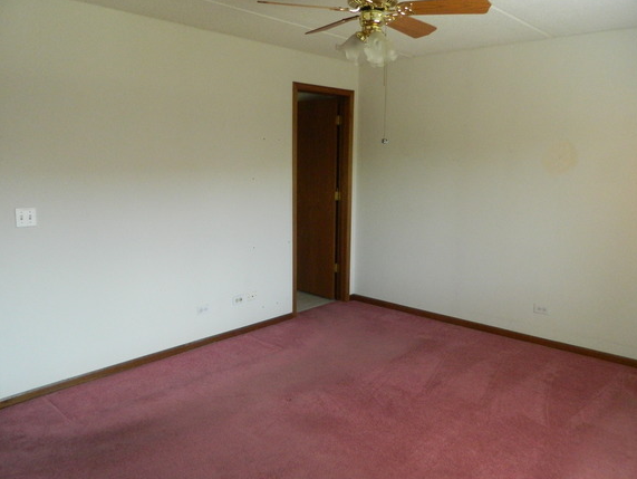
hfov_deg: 63.4
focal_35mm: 28
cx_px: 319
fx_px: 516
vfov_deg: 49.8
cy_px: 247
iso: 400
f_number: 3.1
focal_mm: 4.5
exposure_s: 1/60
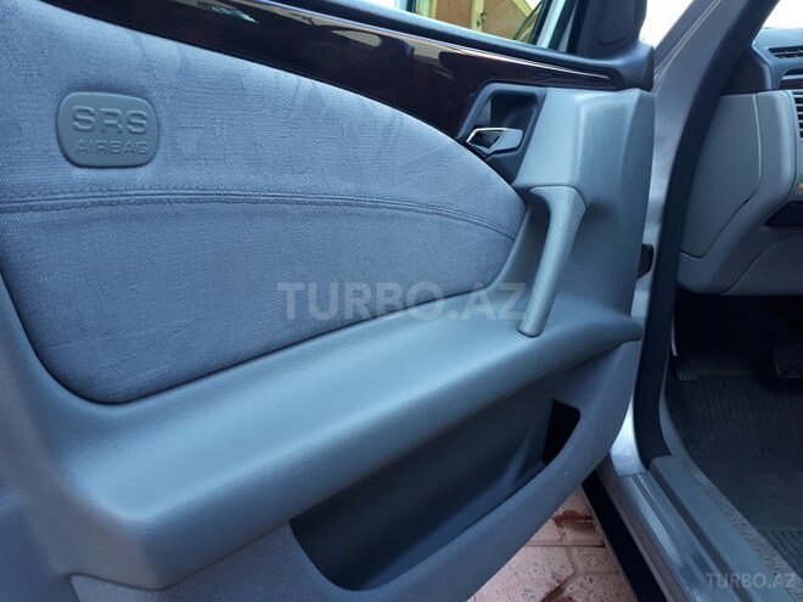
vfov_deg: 51.4
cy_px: 301
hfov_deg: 65.3
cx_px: 402
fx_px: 626
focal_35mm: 27
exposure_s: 1/30
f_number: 1.9
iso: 64
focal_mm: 3.6
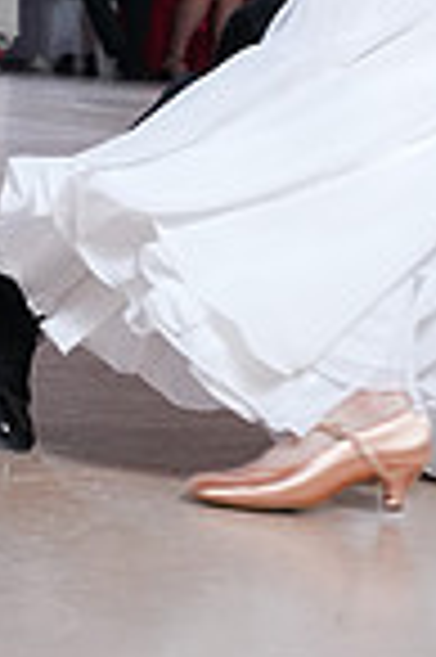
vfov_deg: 10.8
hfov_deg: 7.4
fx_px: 3332
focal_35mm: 183
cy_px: -320
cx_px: 492
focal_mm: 46
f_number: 5.6
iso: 1000
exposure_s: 1/200
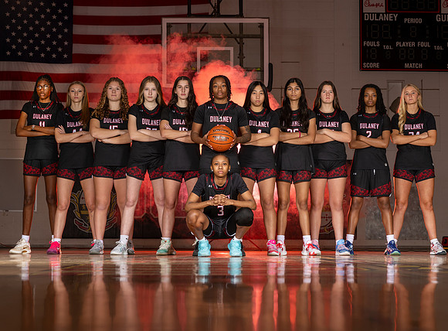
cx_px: 217
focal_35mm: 82
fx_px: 1056
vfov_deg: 17.8
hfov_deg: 23.9
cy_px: 159
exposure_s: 1/125
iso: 80
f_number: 7.1
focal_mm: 70
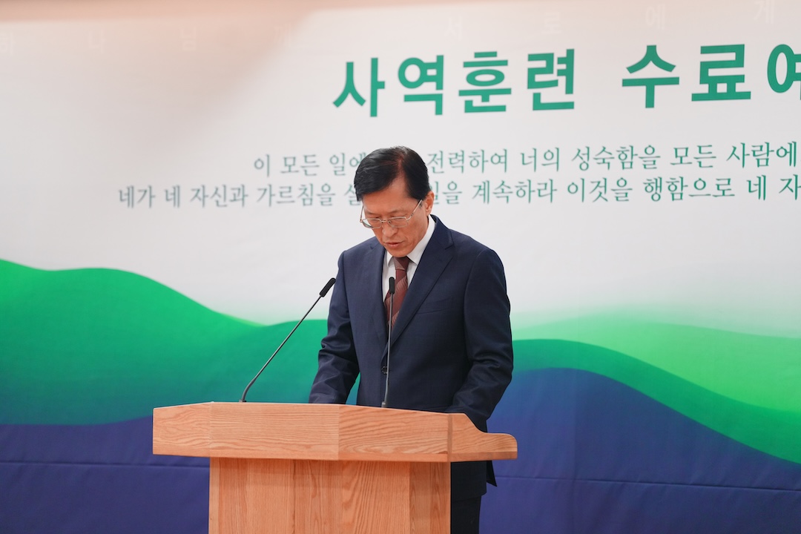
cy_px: 267
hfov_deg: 14.2
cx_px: 400
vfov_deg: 9.5
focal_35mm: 145
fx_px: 3226
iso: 1250
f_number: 2.8
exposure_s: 1/160
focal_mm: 145
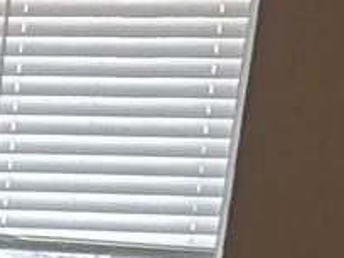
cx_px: -626
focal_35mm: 204
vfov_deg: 6.7
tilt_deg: -18.4
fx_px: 2027
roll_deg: -1.3
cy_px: 727
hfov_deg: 8.4
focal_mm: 5.7
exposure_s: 1/60
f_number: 1.5
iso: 250
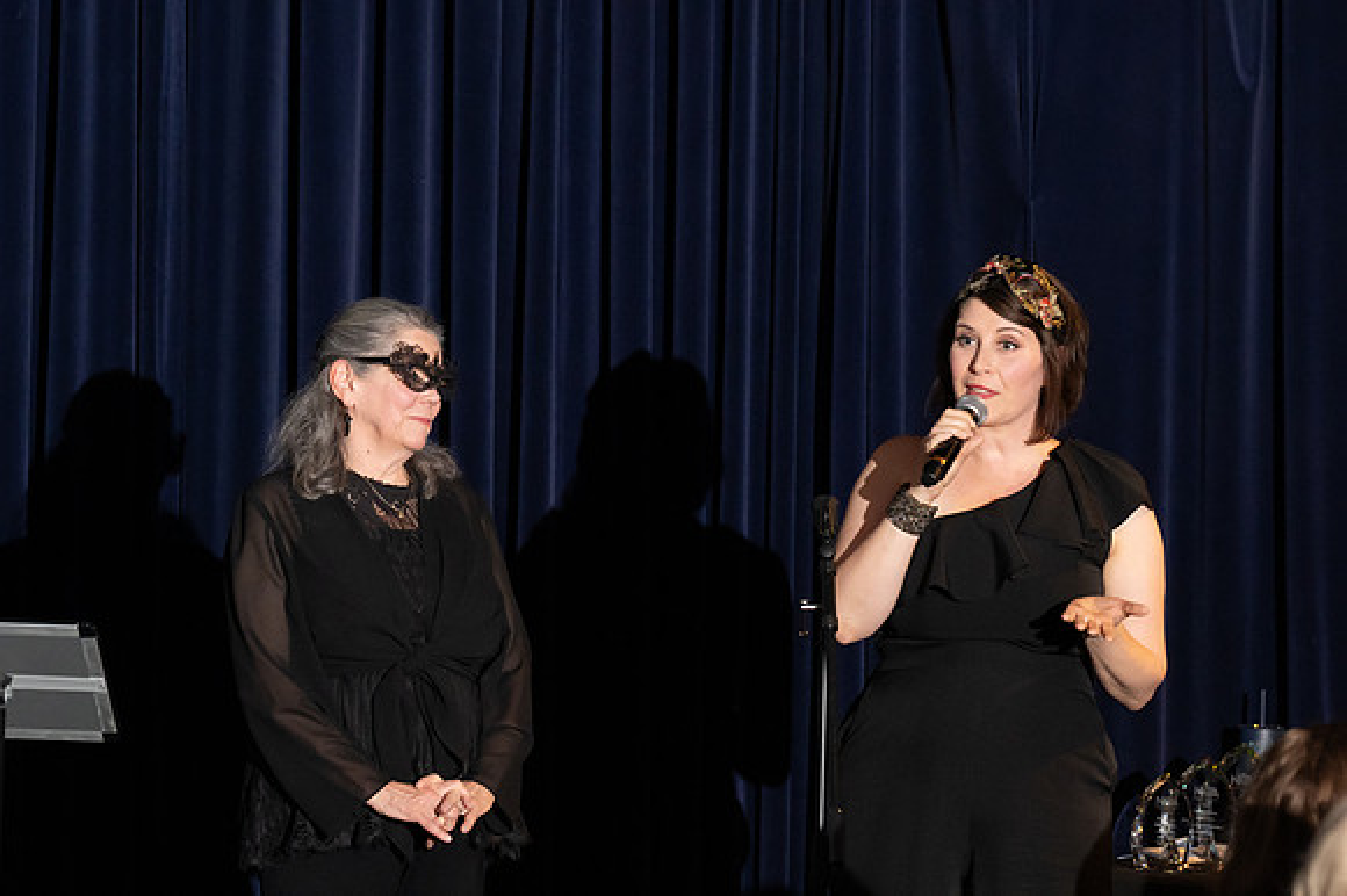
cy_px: 448
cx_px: 674
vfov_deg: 8.6
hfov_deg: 12.8
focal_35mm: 160
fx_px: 5983
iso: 2500
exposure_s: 1/200
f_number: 5
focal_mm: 107
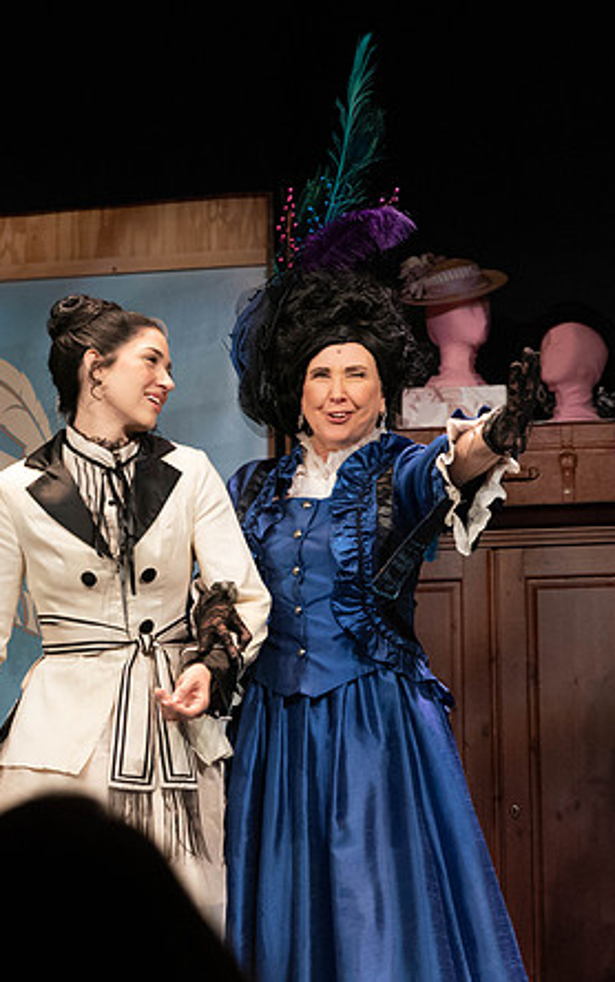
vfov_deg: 18.6
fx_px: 3000
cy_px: 483
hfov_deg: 11.6
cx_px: 30
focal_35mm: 112
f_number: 5.6
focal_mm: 70
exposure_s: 1/400
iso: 4000
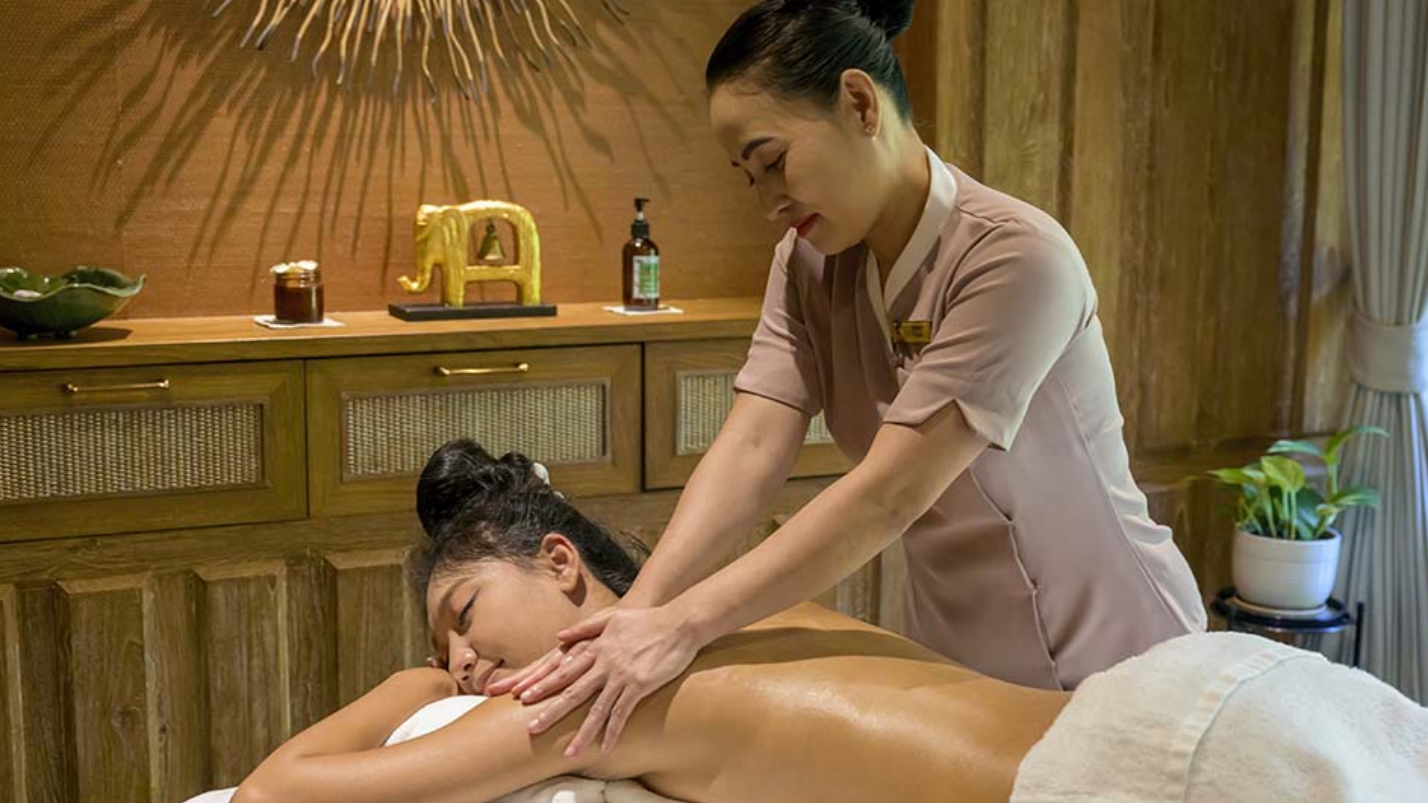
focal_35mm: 48
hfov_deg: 42.9
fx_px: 1817
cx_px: 718
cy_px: 408
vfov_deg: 24.9
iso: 5600
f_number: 4.5
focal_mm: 45
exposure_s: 1/200
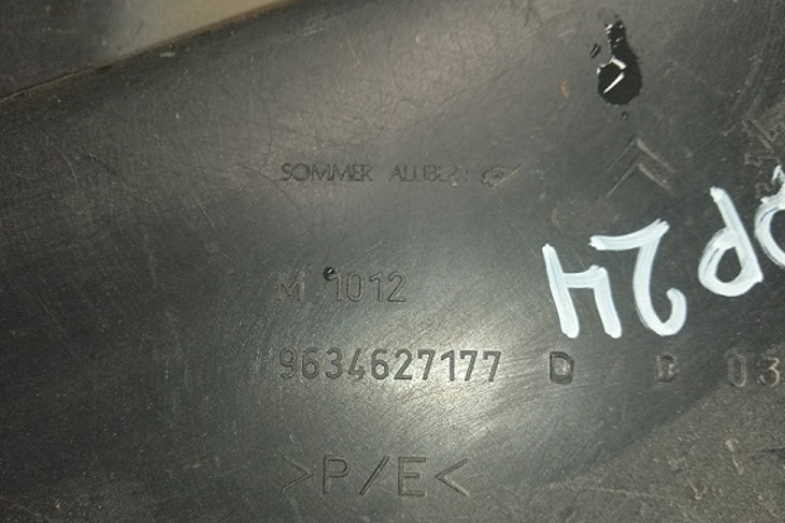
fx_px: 654
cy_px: 287
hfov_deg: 61.9
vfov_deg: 43.6
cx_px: 392
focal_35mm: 30
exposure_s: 1/50
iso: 223
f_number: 2.2
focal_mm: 3.43
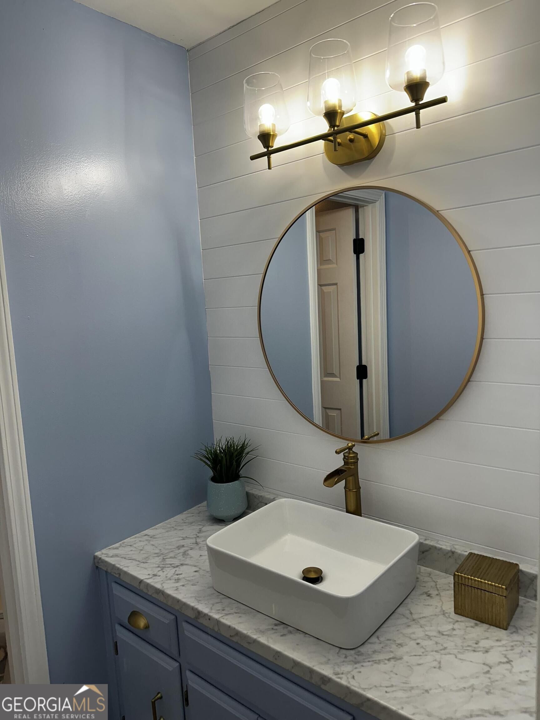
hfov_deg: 56.8
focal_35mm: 24
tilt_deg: -5.7
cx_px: 270
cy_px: 360
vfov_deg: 71.6
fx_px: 499
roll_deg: +1.9
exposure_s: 1/163
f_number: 1.78
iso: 80
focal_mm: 6.86
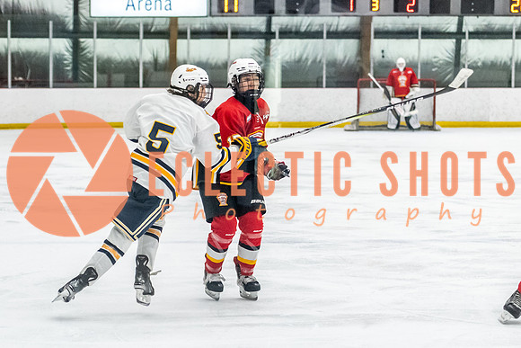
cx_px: 165
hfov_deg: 13.3
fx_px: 2232
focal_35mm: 154
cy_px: 306
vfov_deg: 8.9
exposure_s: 1/800
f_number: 2.8
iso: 3200
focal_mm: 70
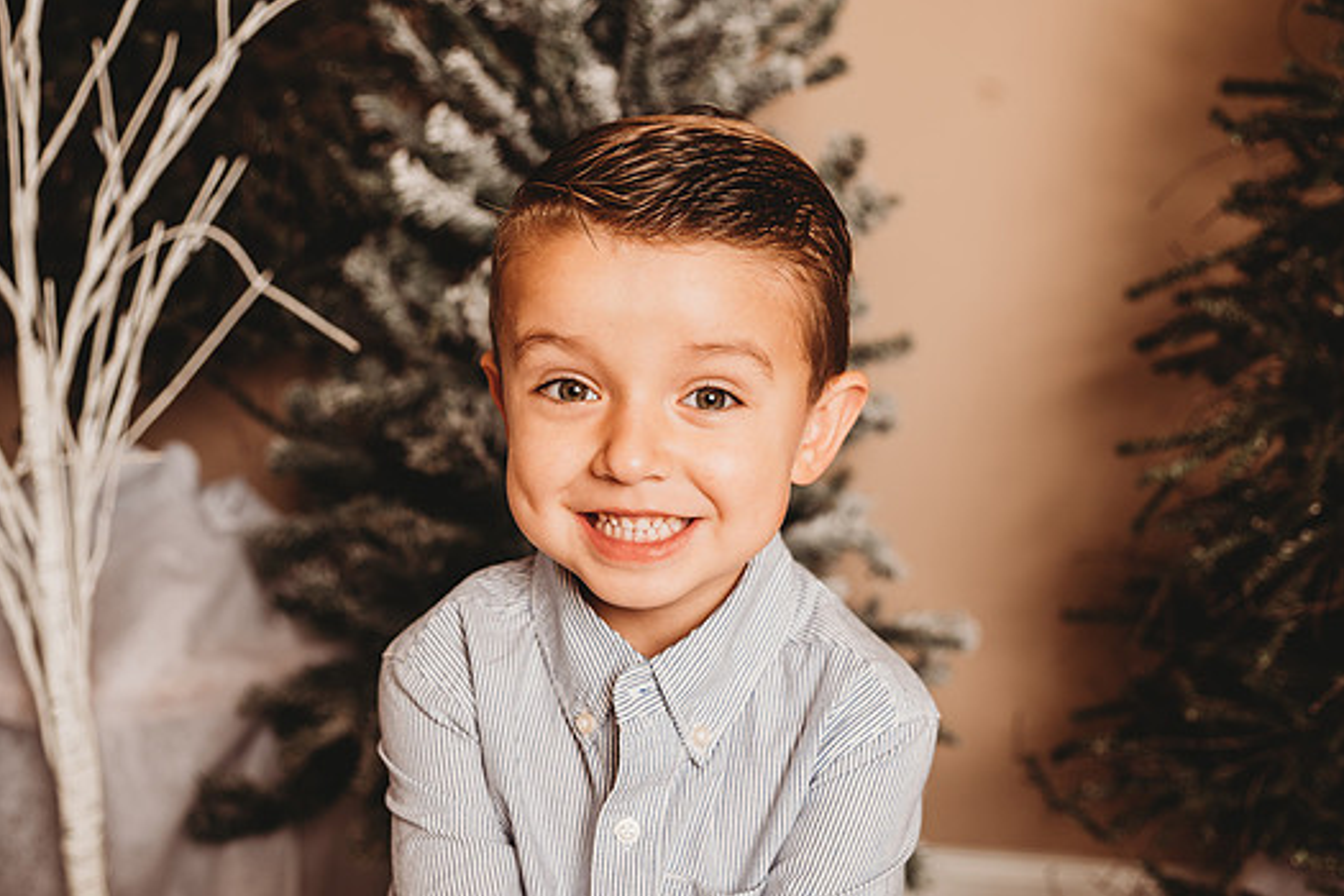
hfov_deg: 37.5
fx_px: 1979
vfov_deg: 25.5
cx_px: 637
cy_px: 470
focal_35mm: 53
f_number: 4
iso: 100
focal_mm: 48
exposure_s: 1/160
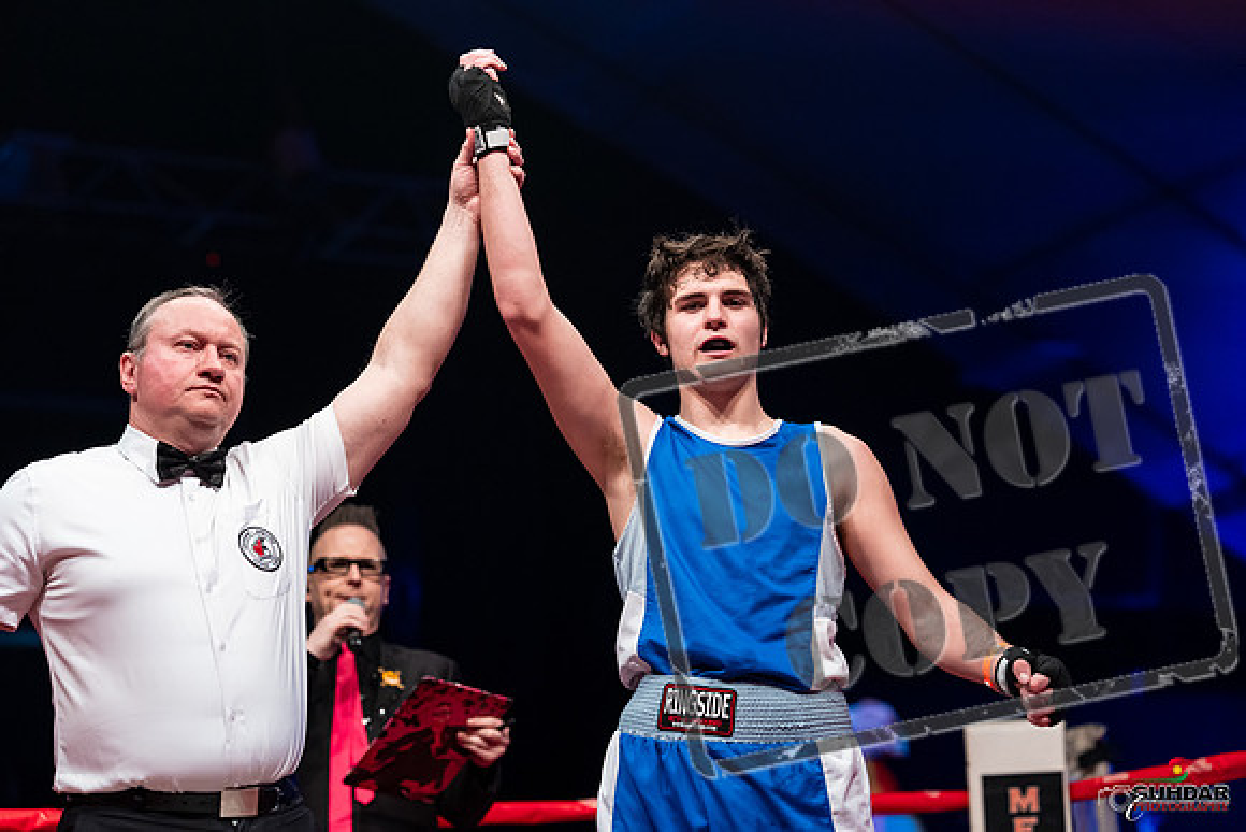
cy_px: 416
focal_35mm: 86
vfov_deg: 15.9
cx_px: 623
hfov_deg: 23.6
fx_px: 2977
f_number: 2.8
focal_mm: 86
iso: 4000
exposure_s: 1/1000
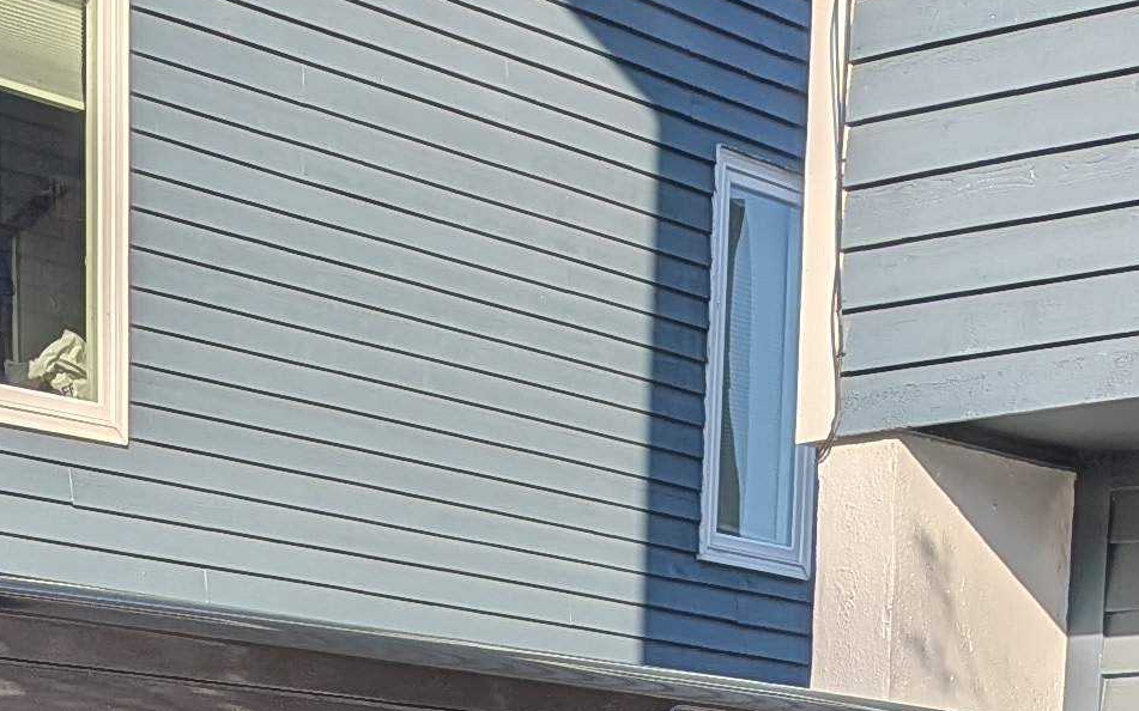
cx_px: 384
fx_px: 3321
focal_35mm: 107
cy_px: 1688
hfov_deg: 19.4
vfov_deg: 10.6
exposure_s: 1/10000
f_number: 1.7
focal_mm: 4.53
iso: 31
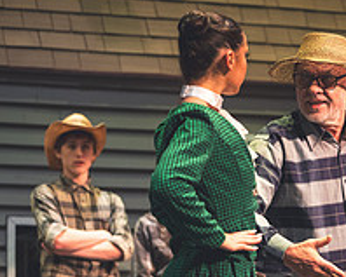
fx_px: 2533
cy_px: 271
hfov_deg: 7.7
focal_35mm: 247
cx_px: 437
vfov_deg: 6.3
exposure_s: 1/250
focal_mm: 90
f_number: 2.8
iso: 2800
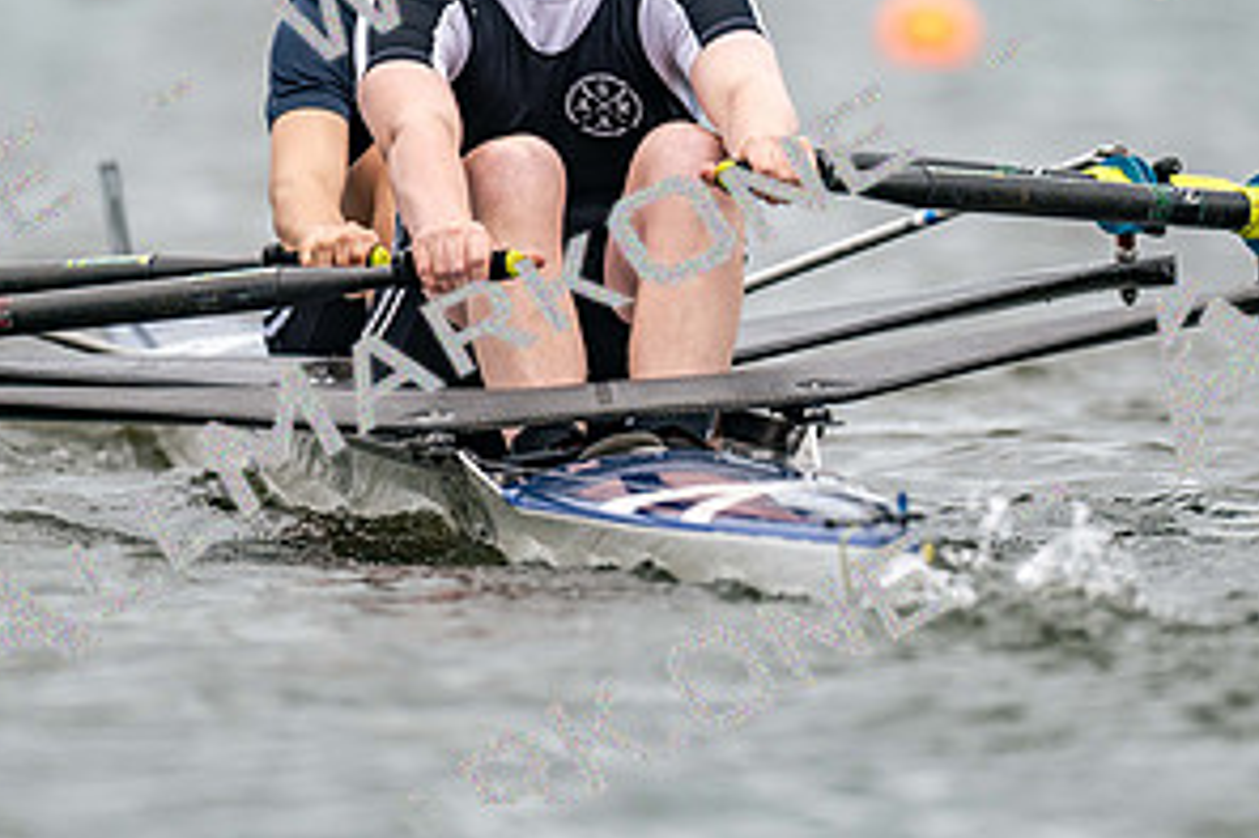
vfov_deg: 1.2
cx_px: 791
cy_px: 74
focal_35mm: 1177
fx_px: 41138
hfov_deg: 1.8
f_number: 4
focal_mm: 600
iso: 280
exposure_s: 1/2500
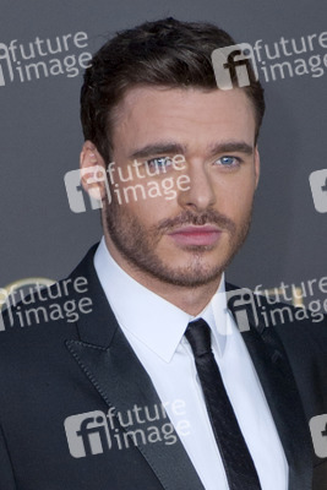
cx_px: 164
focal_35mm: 70
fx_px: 953
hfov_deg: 19.5
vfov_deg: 28.8
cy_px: 245
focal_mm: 70
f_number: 4
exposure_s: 1/400
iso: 400
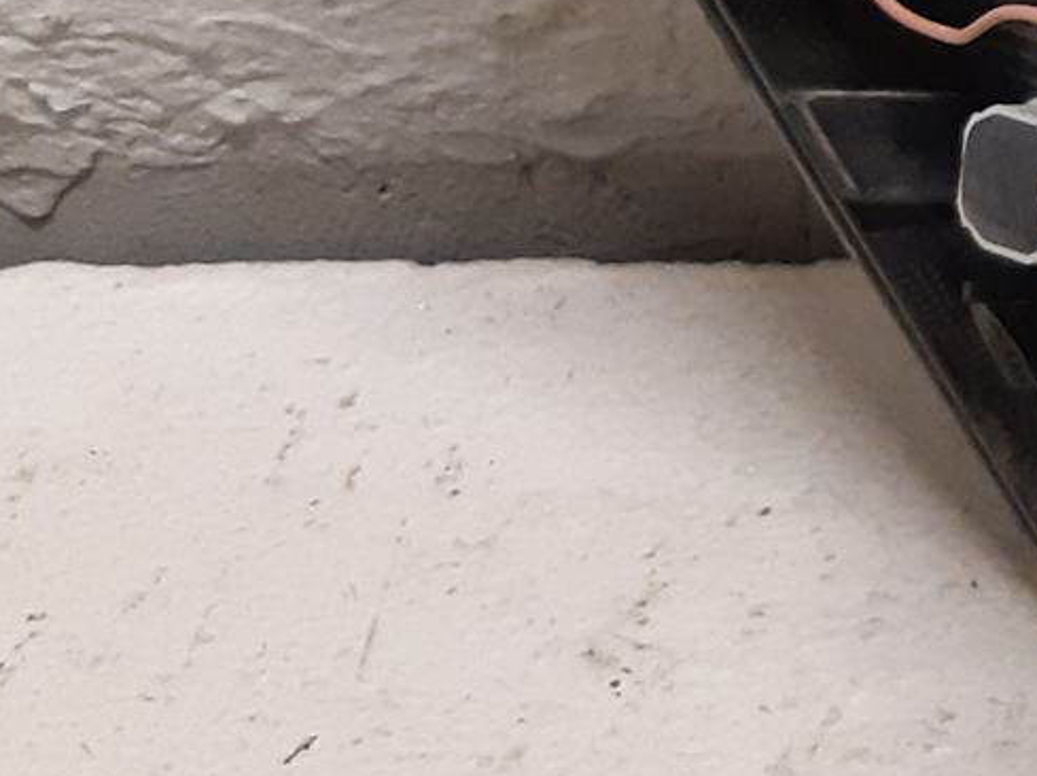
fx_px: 3263
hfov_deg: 16.4
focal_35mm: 109
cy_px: -148
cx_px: 1576
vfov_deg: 13.2
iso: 200
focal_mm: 3.93
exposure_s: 1/33
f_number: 1.7
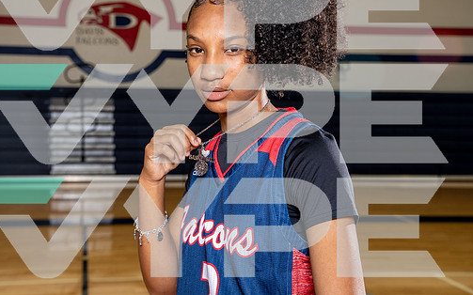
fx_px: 773
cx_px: 209
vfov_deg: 21.6
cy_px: 114
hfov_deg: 34.0
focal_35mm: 60
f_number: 5.6
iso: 800
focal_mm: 51
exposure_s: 1/200
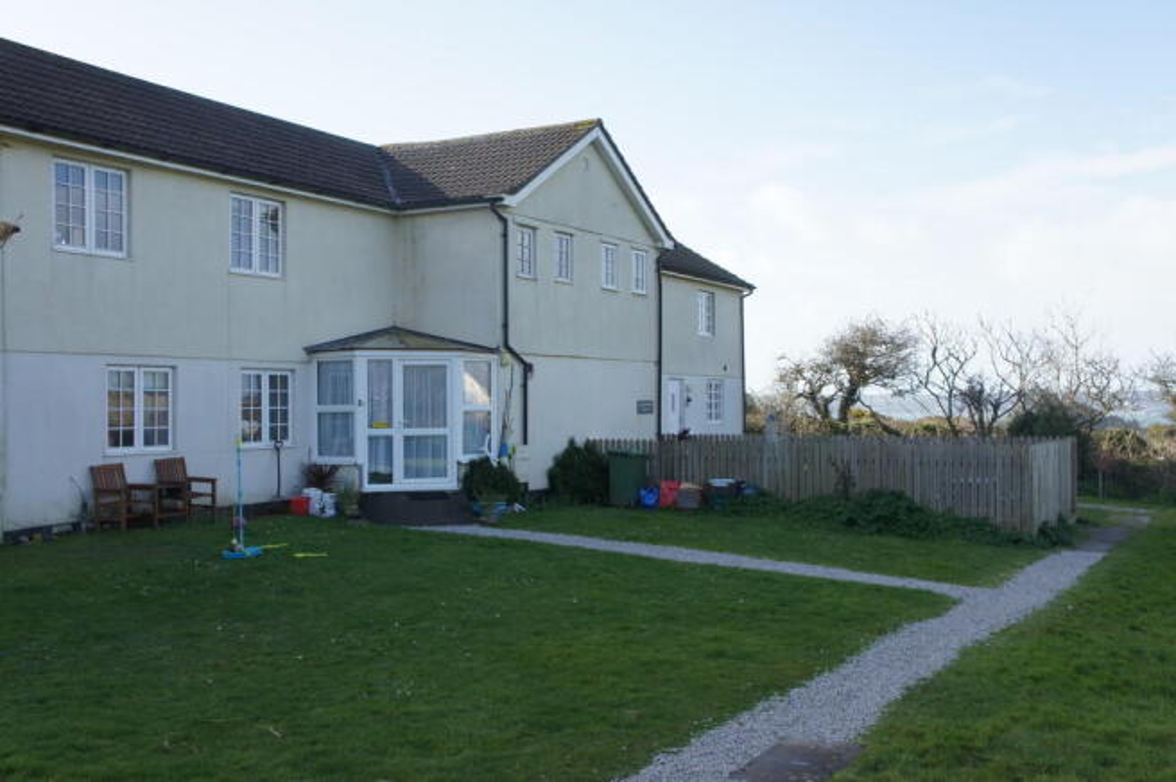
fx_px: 1224
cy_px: 391
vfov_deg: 35.4
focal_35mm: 38
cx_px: 588
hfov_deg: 51.3
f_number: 8
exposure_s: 1/200
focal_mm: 25
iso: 200
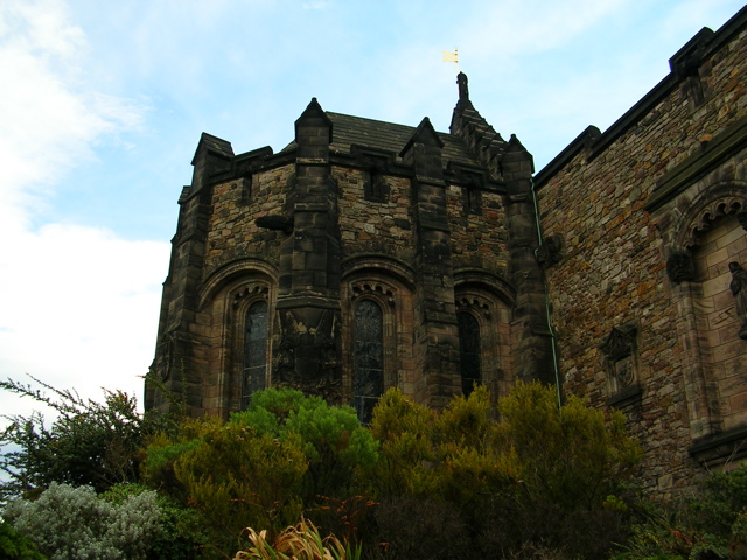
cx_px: 374
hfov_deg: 49.0
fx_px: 820
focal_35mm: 38
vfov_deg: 37.7
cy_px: 280
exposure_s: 1/342
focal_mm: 5.8
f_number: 2.8
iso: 50
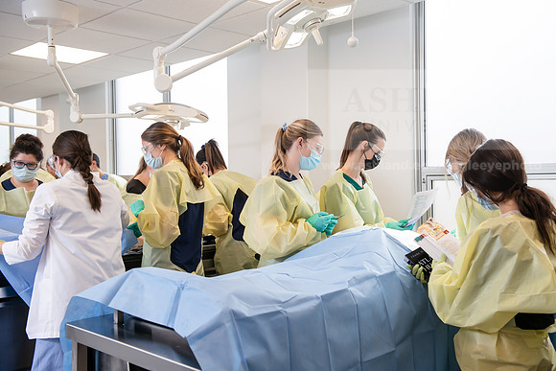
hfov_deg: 50.7
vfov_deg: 35.1
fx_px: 587
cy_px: 186
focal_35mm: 38
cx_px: 278
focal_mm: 38
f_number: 4.5
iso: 640
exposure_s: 1/200
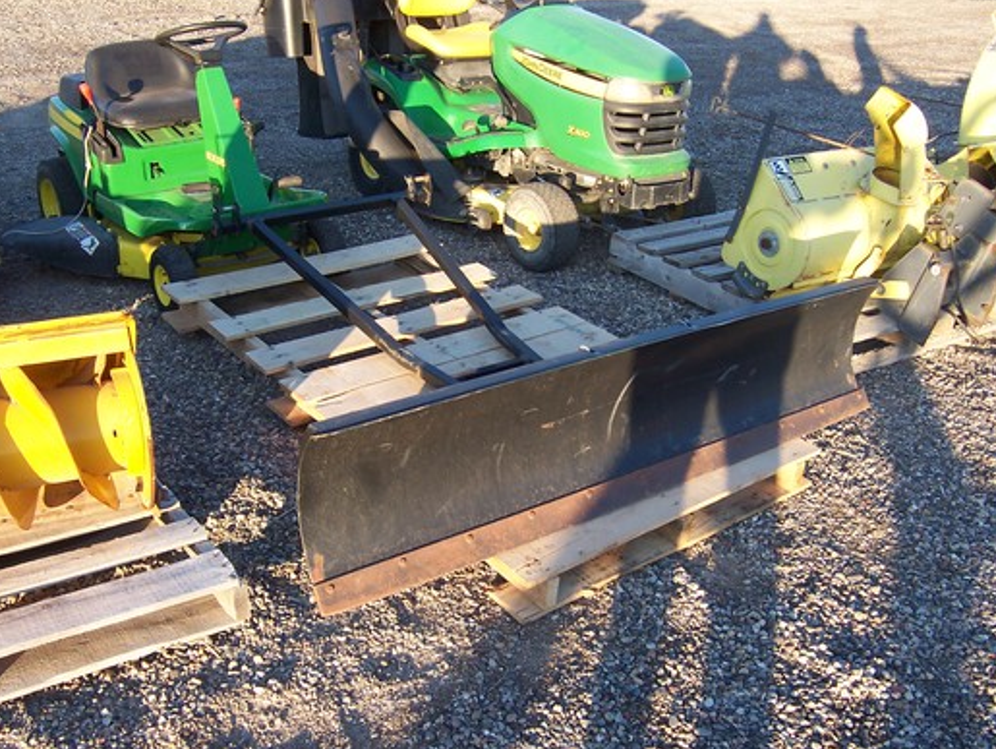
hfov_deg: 48.9
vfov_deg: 37.8
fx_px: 1094
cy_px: 383
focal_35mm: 38
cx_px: 514
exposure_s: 1/125
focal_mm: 5.6
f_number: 3.4
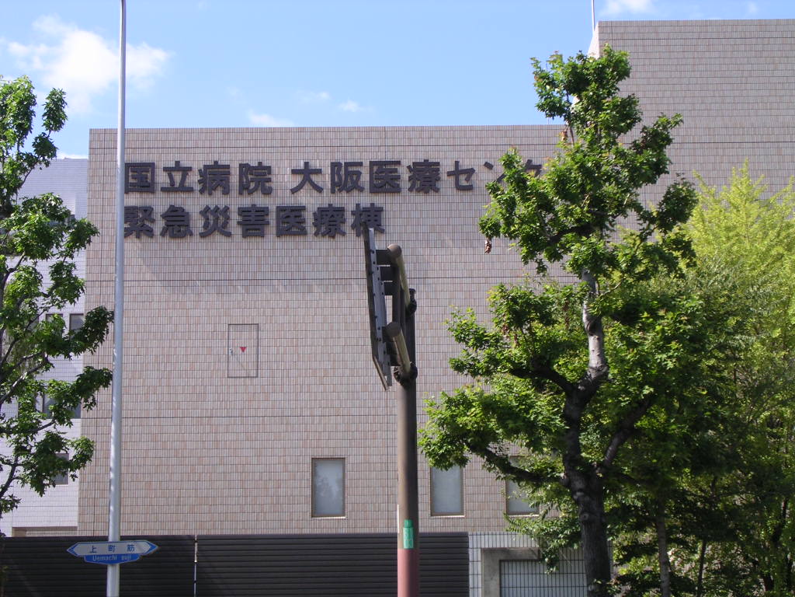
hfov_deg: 27.0
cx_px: 398
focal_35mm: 72
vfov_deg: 20.4
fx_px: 1654
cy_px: 298
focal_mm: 10.9
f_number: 3.7
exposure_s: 1/335
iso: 100
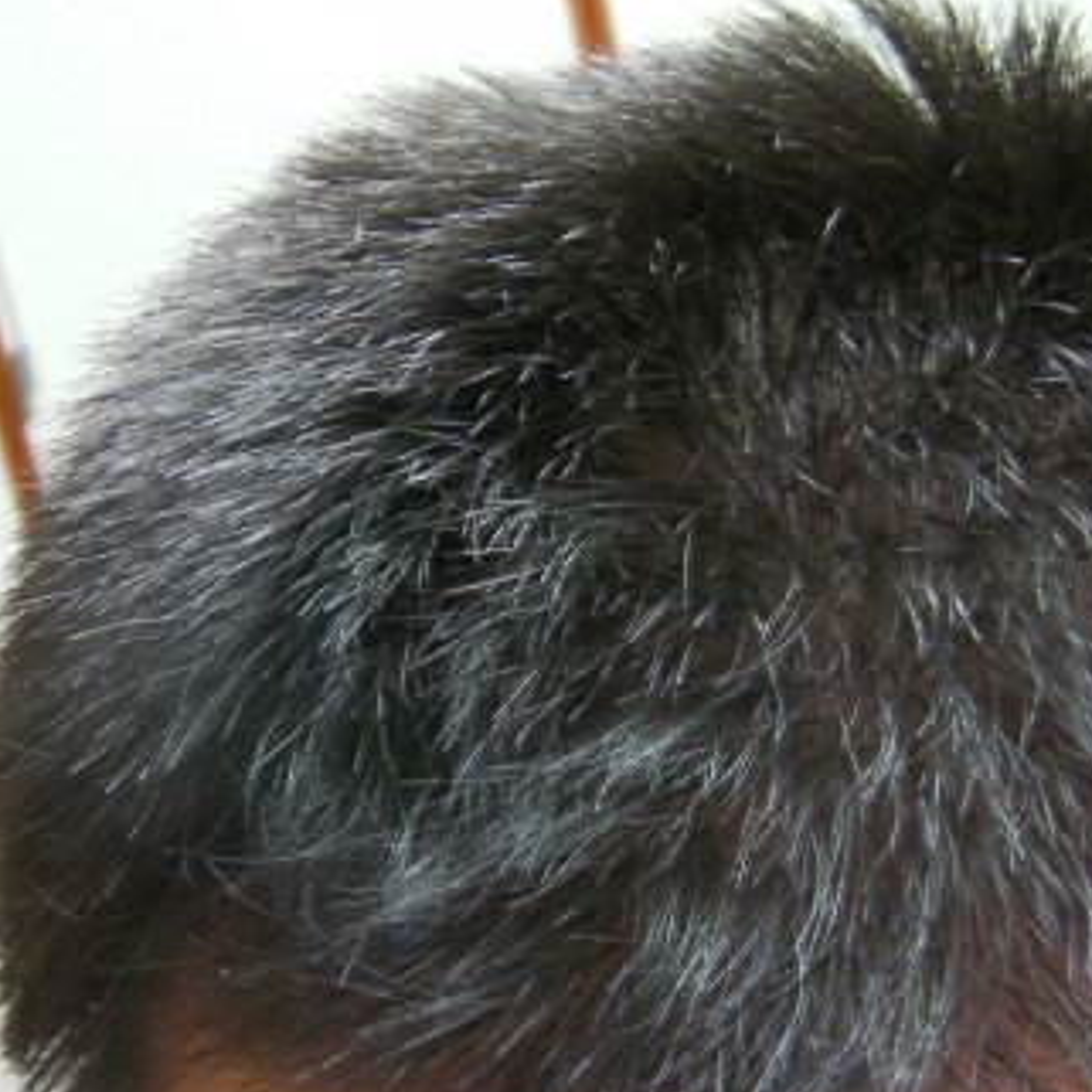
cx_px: 541
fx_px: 2391
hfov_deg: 25.7
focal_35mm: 67
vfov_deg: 25.5
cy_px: 752
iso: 200
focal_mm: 6.8
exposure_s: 1/4.5
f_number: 3.5
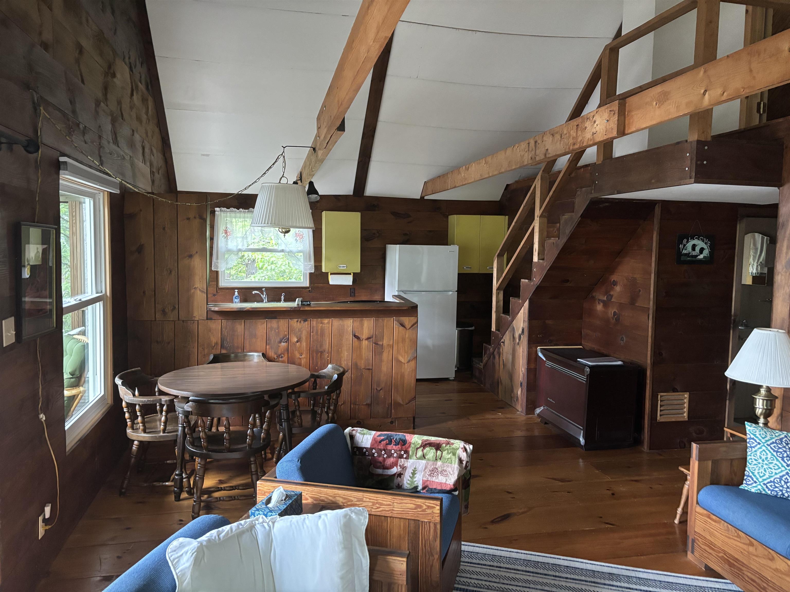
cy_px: 296
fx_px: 593
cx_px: 395
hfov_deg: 67.3
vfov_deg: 53.1
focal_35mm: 26
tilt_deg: -3.4
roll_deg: -1.5
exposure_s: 1/40
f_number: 1.6
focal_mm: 5.96
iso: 500
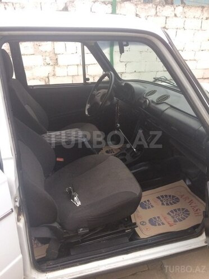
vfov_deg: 61.7
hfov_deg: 48.2
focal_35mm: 29
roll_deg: +2.2
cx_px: 104
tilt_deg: -26.6
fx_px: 233
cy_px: 140
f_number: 2.2
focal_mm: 4.15
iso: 64
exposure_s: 1/33
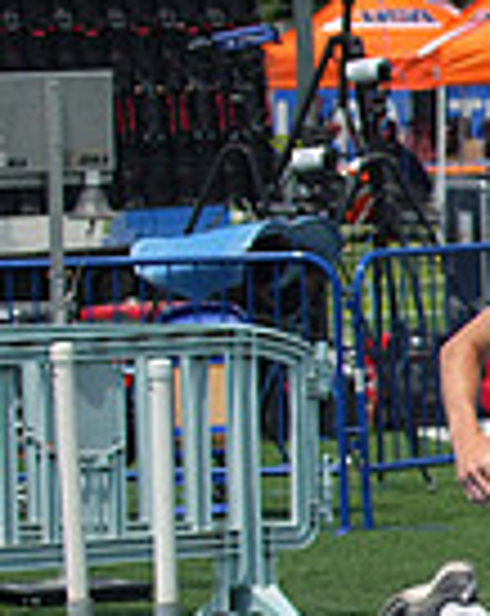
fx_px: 7239
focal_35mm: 398
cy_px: 591
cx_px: 1259
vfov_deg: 4.9
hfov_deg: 3.8
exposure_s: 1/3200
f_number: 5.6
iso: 400
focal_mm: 100
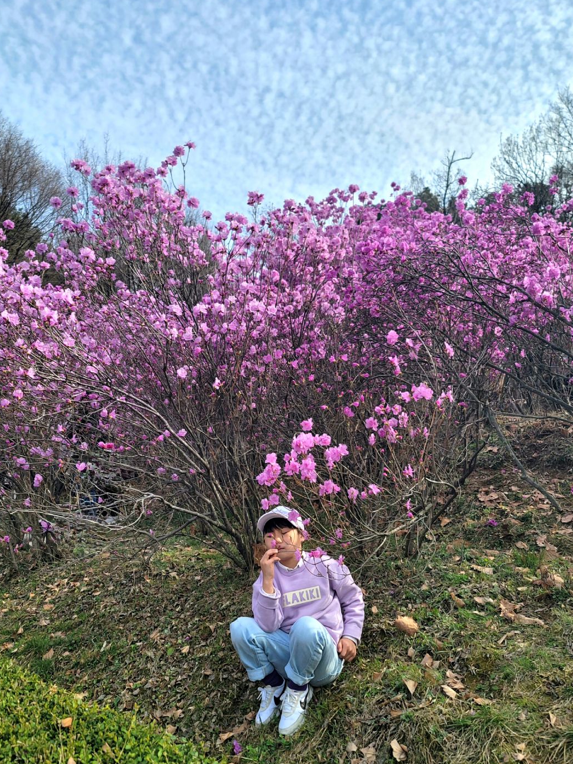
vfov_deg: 67.3
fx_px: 574
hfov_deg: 53.0
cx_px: 283
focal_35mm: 26
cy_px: 390
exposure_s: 1/714
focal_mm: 7
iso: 20
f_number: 1.8
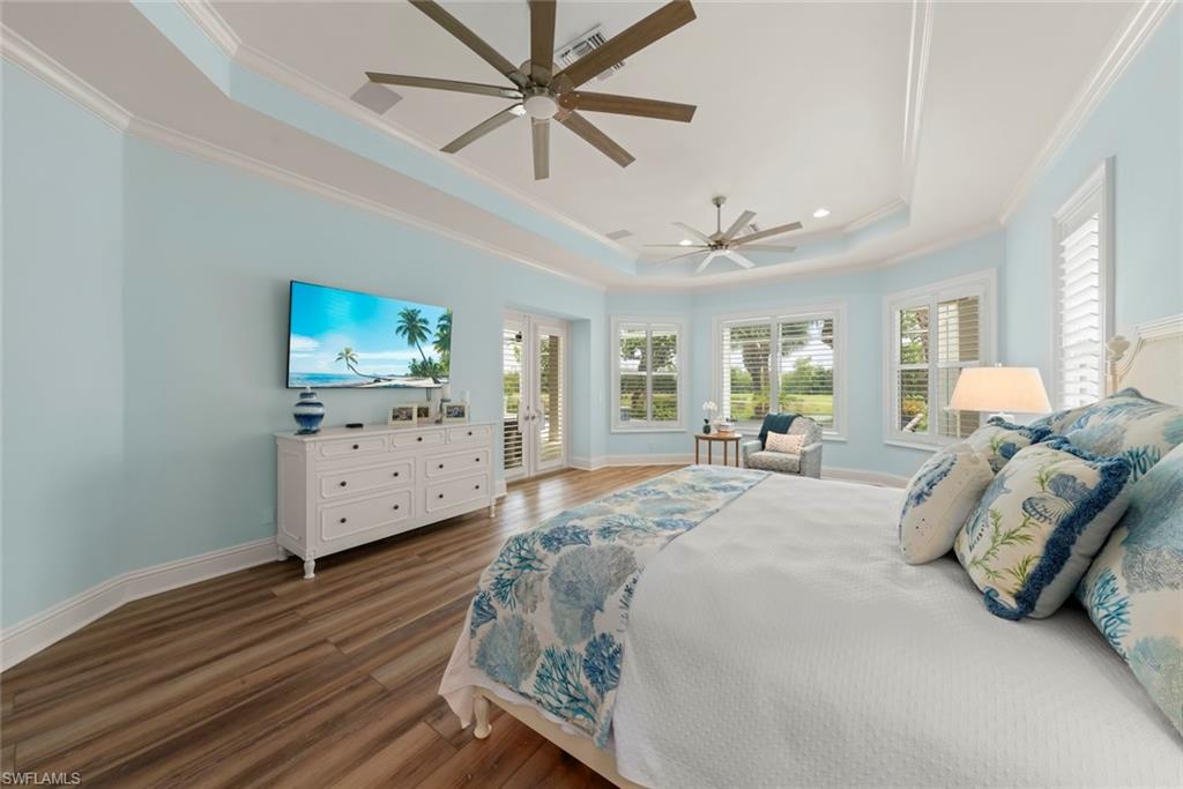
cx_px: 592
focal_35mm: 13
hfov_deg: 108.3
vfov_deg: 85.4
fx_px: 427
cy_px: 394
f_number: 11
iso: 400
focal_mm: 13
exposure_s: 1/3
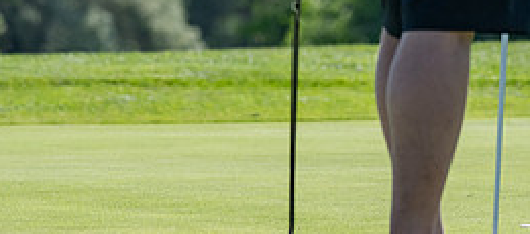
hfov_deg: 4.5
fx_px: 6670
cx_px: 442
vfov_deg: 2.0
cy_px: -65
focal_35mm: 498
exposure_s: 1/3200
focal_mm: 200
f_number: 5.6
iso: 640
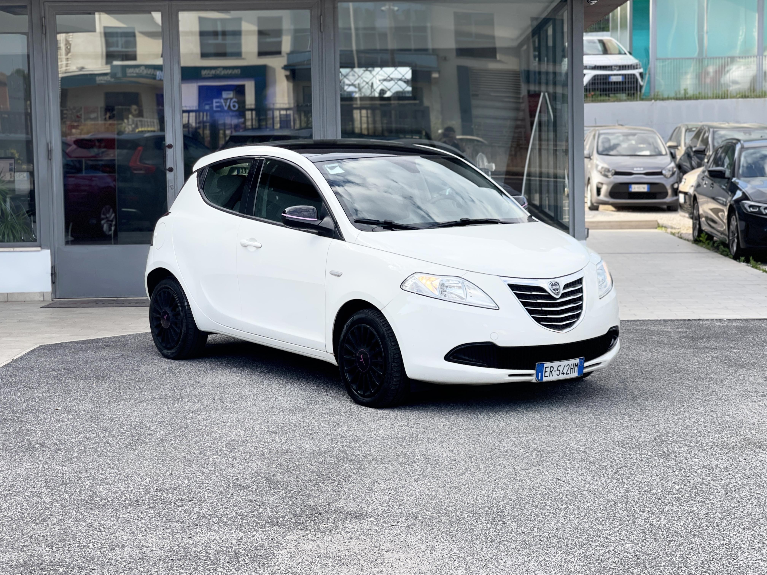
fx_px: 1418
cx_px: 384
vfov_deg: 22.9
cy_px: 288
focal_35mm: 64
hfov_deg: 30.3
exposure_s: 1/381
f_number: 2.2
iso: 32
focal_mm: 7.5
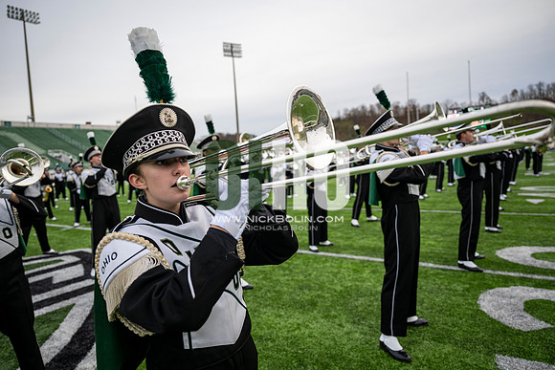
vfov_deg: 53.2
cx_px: 278
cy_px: 185
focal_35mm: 24
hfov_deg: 73.7
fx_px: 370
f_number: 2.8
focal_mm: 24
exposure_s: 1/500
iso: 200
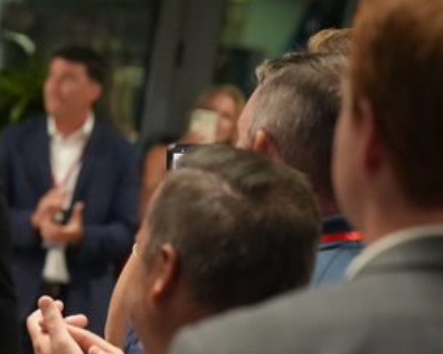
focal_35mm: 236
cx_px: -204
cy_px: 314
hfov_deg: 8.0
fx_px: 3094
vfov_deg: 6.5
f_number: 2.8
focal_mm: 70
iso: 5000
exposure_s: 1/160
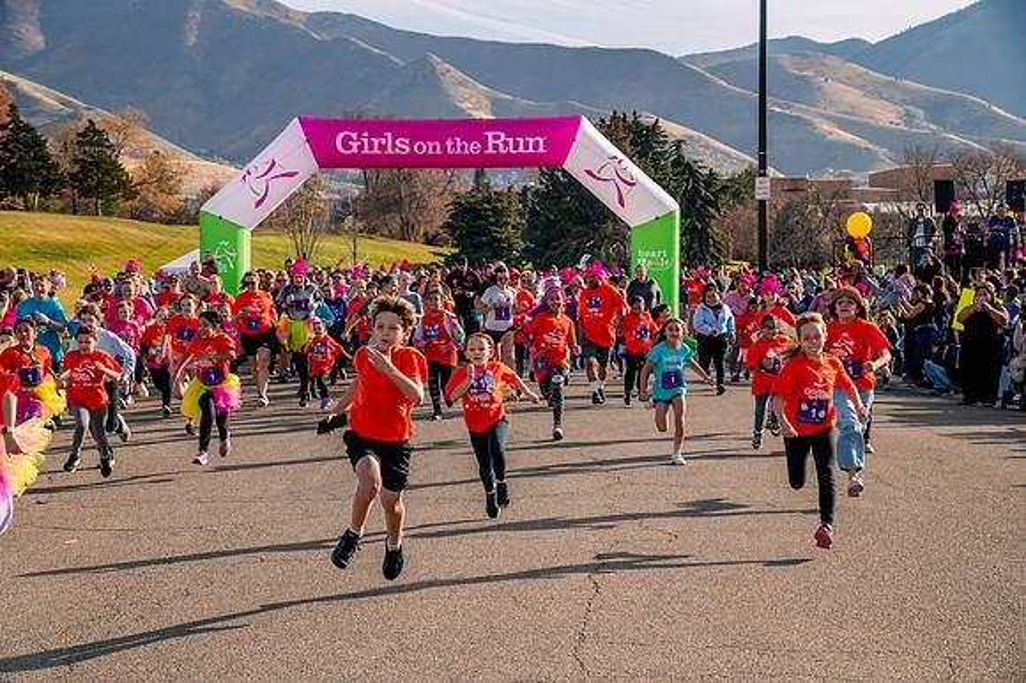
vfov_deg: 17.5
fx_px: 2222
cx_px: 513
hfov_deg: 26.0
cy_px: 342
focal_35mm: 78
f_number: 10
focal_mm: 78
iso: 800
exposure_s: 1/1000
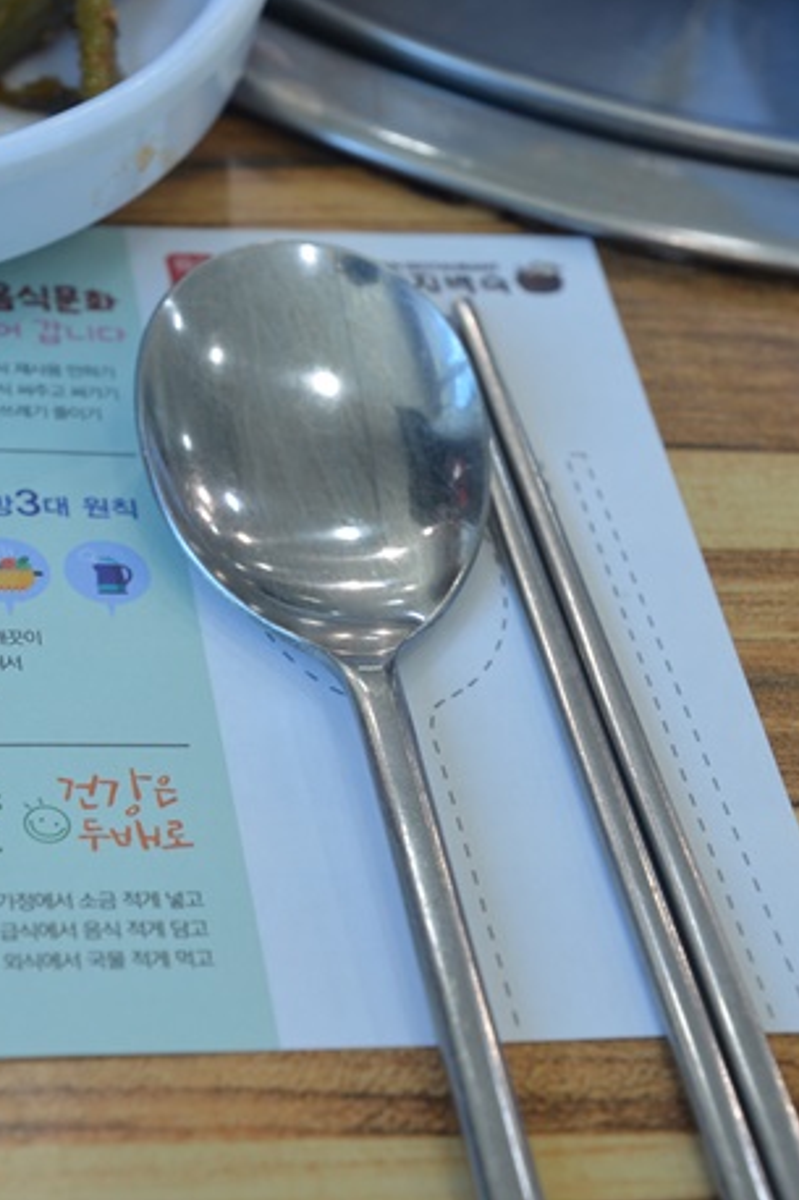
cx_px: 210
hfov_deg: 15.6
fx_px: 2898
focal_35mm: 87
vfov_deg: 23.4
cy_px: 595
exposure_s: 1/100
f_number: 5
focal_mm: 38
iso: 400
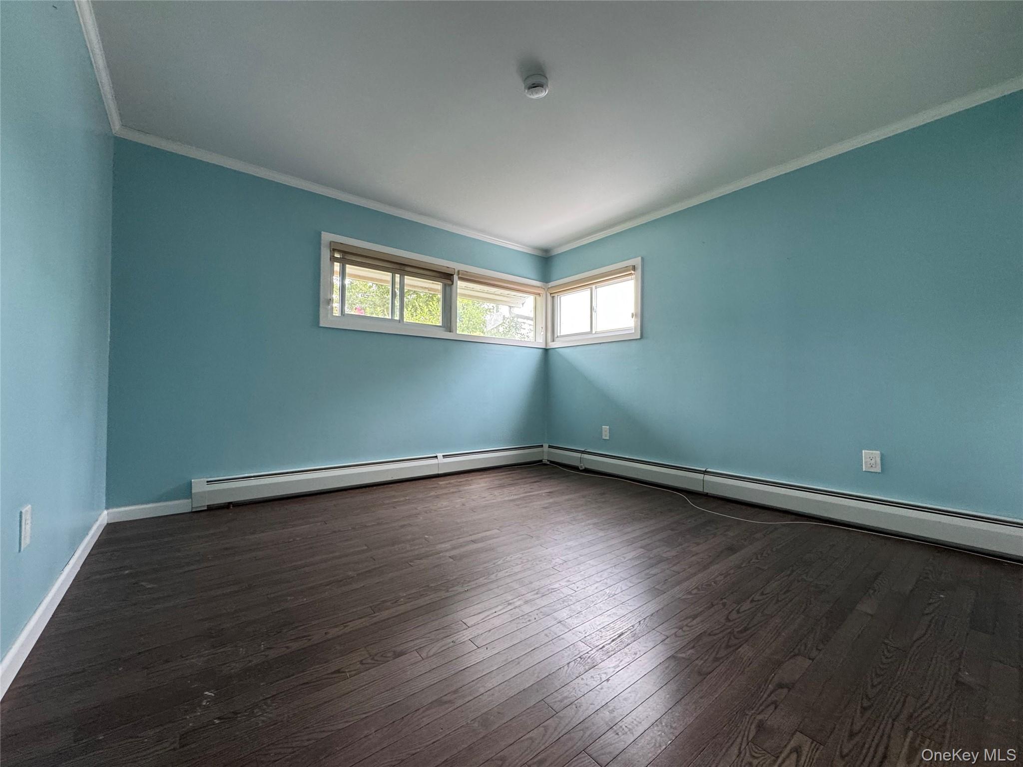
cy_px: 384
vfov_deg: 85.7
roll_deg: -0.7
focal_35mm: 14
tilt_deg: -0.1
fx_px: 414
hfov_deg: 102.1
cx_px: 512
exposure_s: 1/120
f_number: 2.2
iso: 250
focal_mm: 2.22
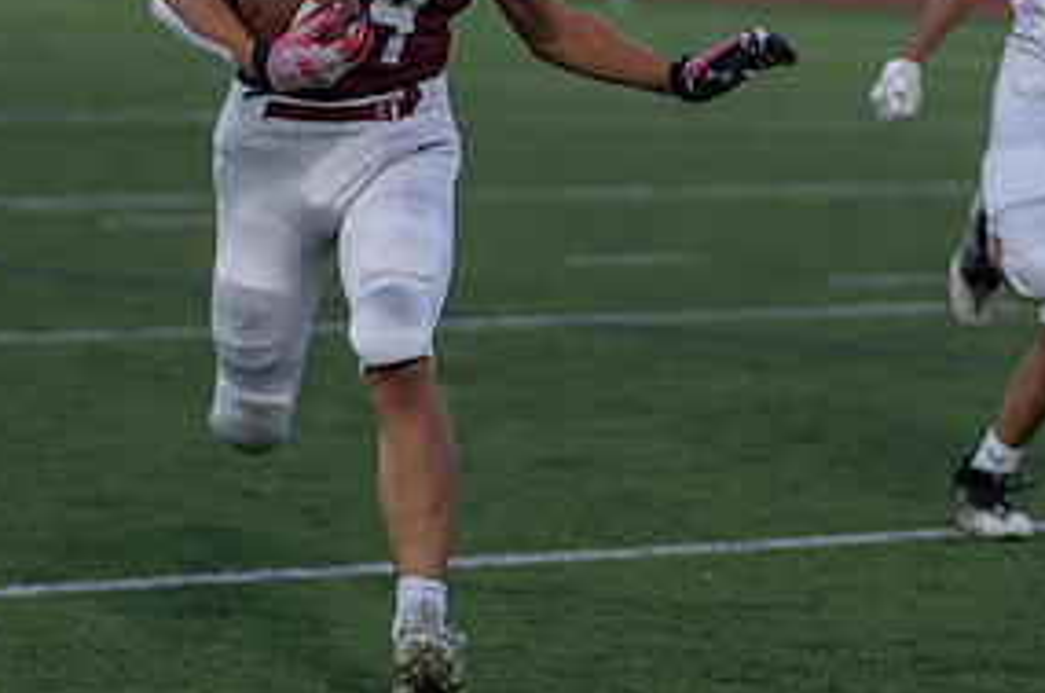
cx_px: 360
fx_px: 8809
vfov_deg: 4.5
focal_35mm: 304
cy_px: 233
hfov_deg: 6.8
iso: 640
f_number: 2.8
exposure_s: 1/1250
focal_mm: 120
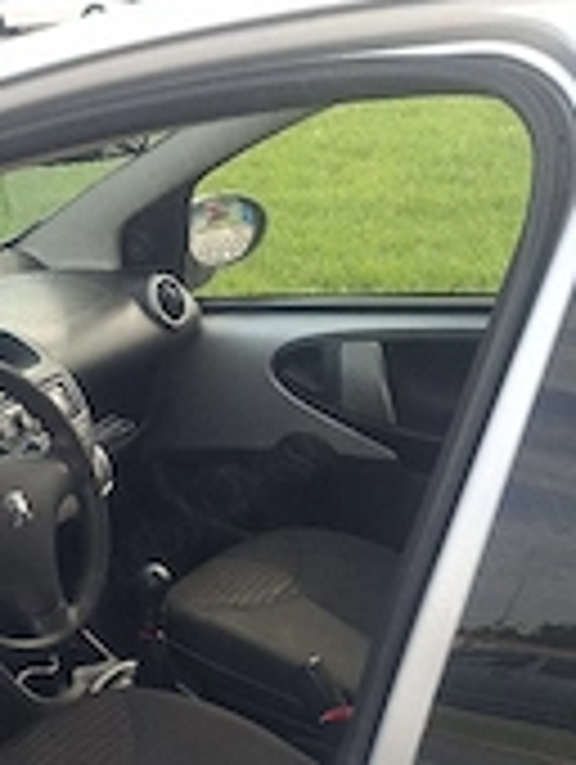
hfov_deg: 25.3
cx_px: -45
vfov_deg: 34.9
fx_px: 1195
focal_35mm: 54
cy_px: 558
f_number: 1.8
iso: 50
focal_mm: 5.54
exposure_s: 1/233
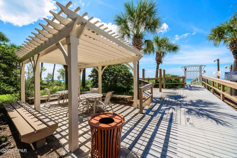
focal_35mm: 13
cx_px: 118
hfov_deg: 108.3
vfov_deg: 85.4
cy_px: 79
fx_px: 86
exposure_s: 1/160
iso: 100
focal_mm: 13
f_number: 10
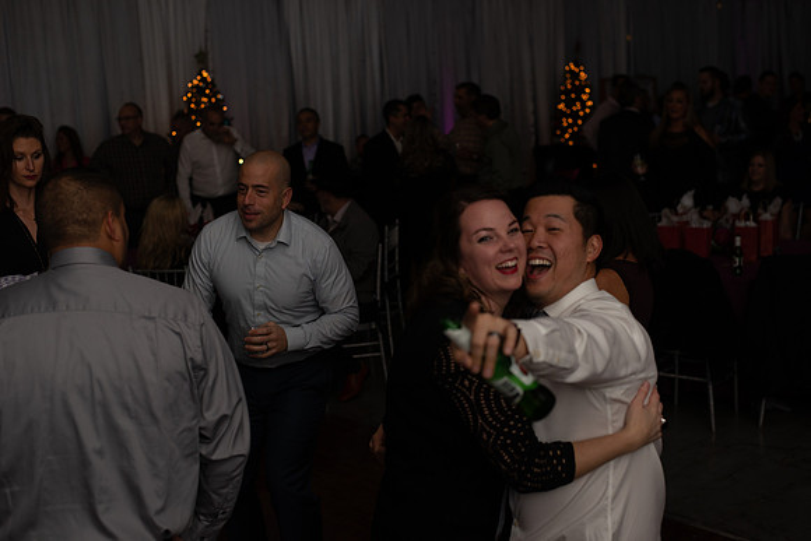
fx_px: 1127
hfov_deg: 39.6
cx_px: 406
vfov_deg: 27.0
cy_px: 270
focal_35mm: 50
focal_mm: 50
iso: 320
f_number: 2.8
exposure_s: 1/160
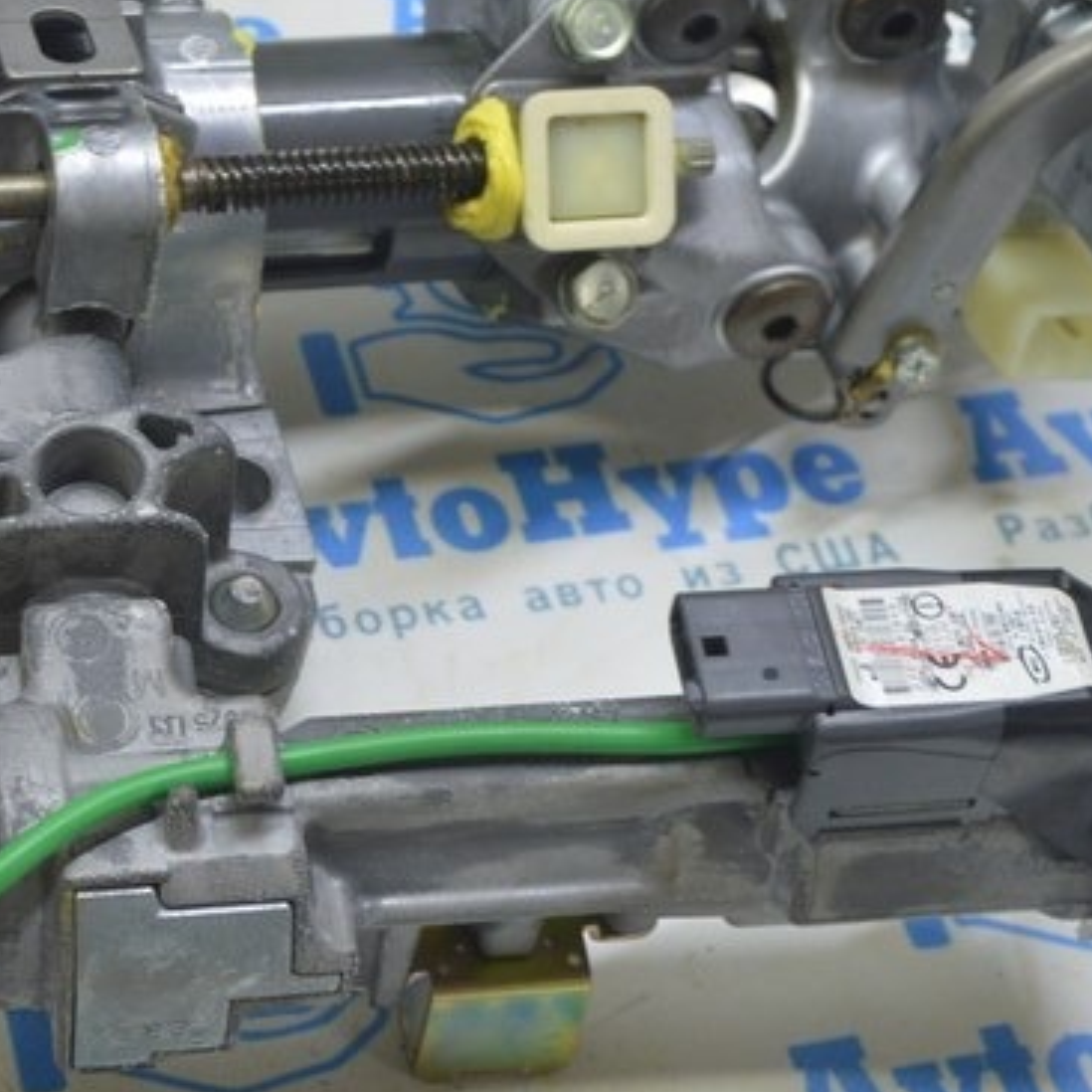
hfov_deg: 19.2
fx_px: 3183
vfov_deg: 19.4
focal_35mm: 89
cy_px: 318
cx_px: 167
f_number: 5.6
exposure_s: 1/20
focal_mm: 25
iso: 400
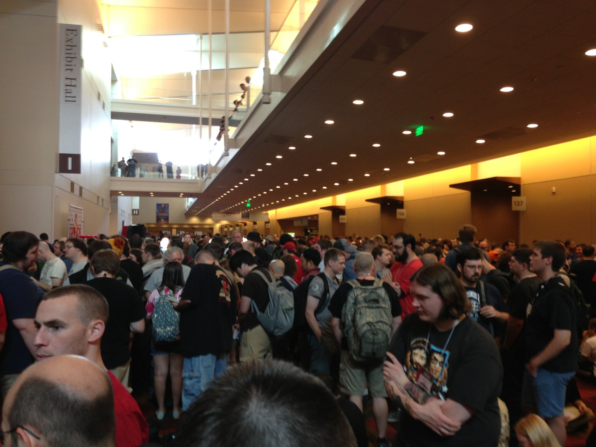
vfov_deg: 42.9
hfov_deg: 55.4
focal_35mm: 33
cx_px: 298
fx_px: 568
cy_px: 224
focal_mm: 4.13
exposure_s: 1/20
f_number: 2.4
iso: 80
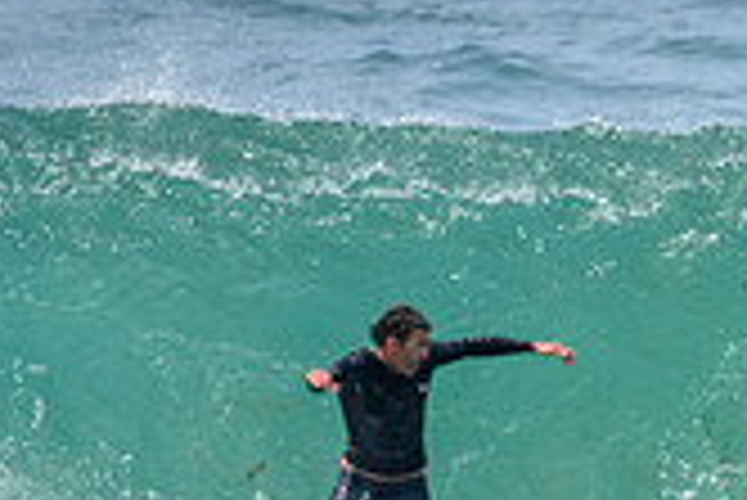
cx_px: 693
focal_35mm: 2794
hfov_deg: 0.7
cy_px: 660
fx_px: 58025
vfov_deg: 0.5
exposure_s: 1/2000
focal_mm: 800
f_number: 11
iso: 900
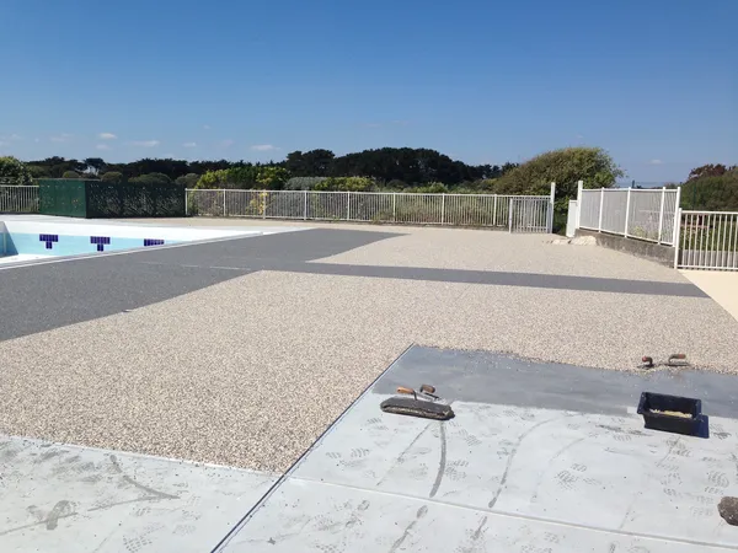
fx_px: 704
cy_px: 276
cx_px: 369
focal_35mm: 33
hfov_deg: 55.4
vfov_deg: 42.9
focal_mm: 4.12
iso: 50
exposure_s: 1/3012
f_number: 2.4
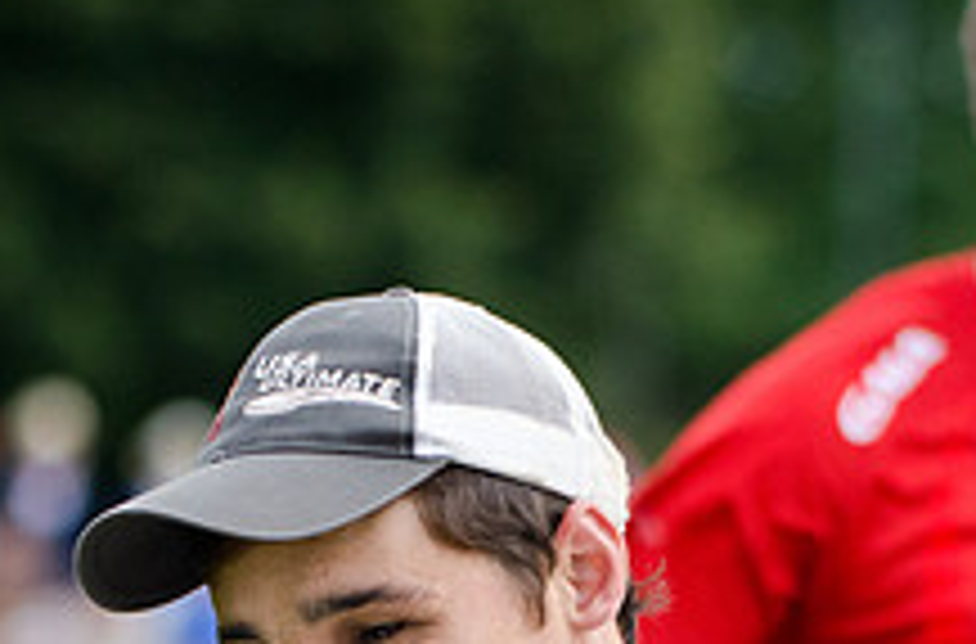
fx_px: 13020
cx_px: 715
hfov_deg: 4.3
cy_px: 766
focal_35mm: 482
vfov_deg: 2.8
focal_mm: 120
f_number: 3.2
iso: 1000
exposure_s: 1/6400
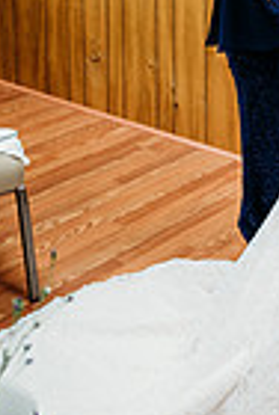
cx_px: 410
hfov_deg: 16.4
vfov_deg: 24.6
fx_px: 891
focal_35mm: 77
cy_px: -36
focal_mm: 24
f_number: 1.8
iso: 400
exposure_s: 1/125
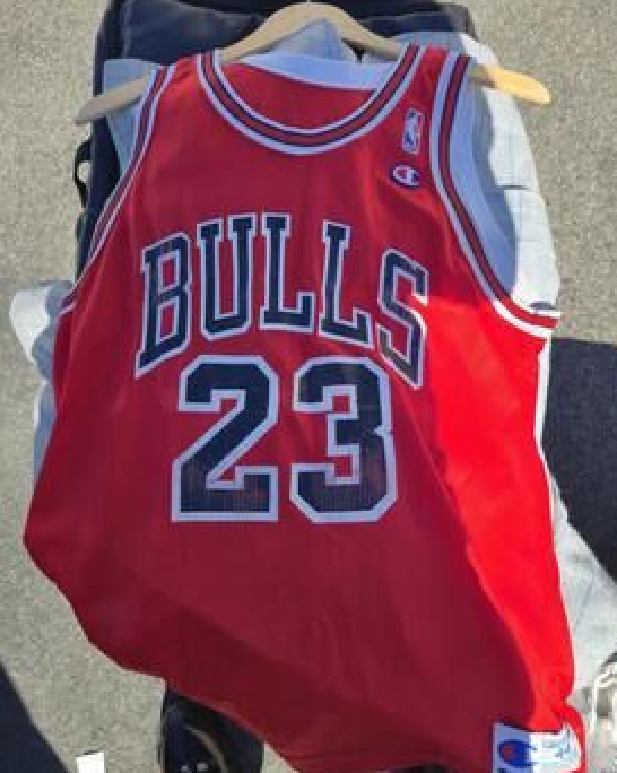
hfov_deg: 56.7
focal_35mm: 25
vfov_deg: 68.1
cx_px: 321
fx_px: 571
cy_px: 382
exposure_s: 1/962
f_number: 1.8
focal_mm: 5.4
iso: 25
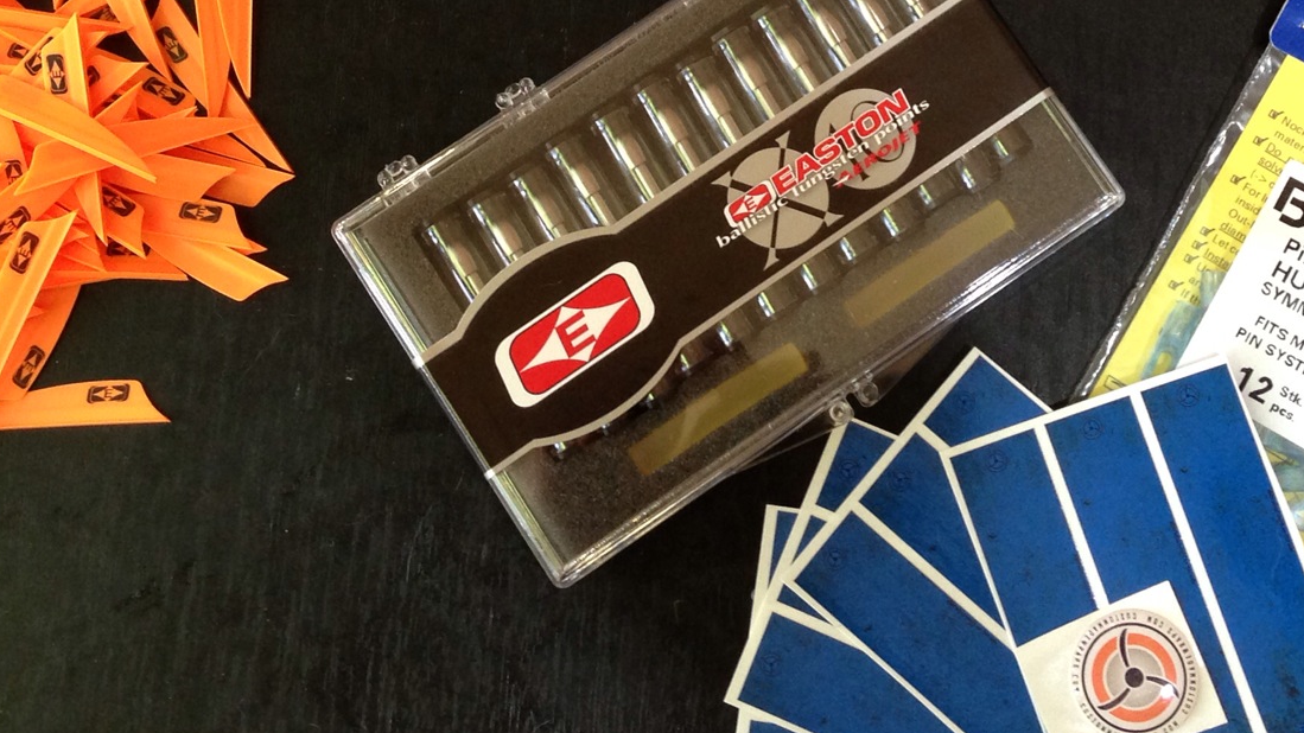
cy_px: -9
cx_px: 744
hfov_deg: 31.4
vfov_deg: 17.5
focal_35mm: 67
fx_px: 2316
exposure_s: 1/20
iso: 160
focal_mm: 4.13
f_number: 2.4
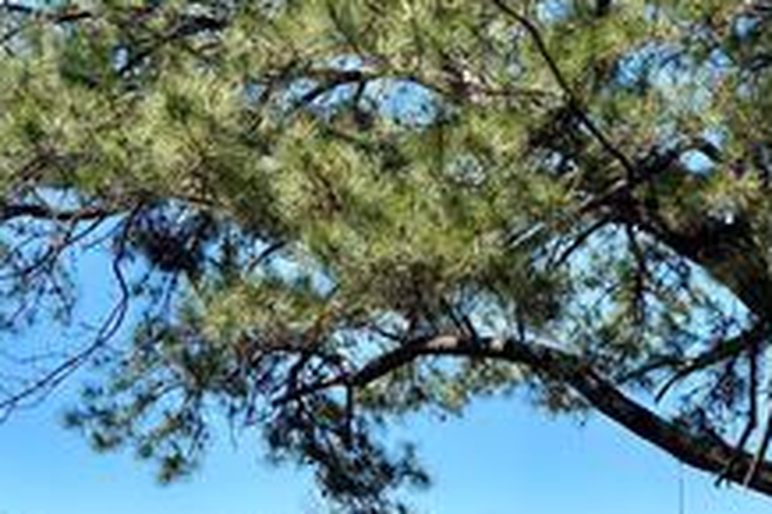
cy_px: 466
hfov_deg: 32.4
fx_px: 1329
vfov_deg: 21.4
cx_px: 397
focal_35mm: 62
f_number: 1.6
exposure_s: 1/1949
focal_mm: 5.96
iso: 50
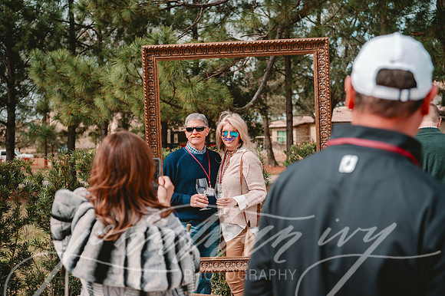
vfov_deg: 26.0
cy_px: 148
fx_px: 642
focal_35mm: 52
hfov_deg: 38.2
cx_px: 222
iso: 400
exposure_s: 1/5000
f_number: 3.5
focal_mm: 52
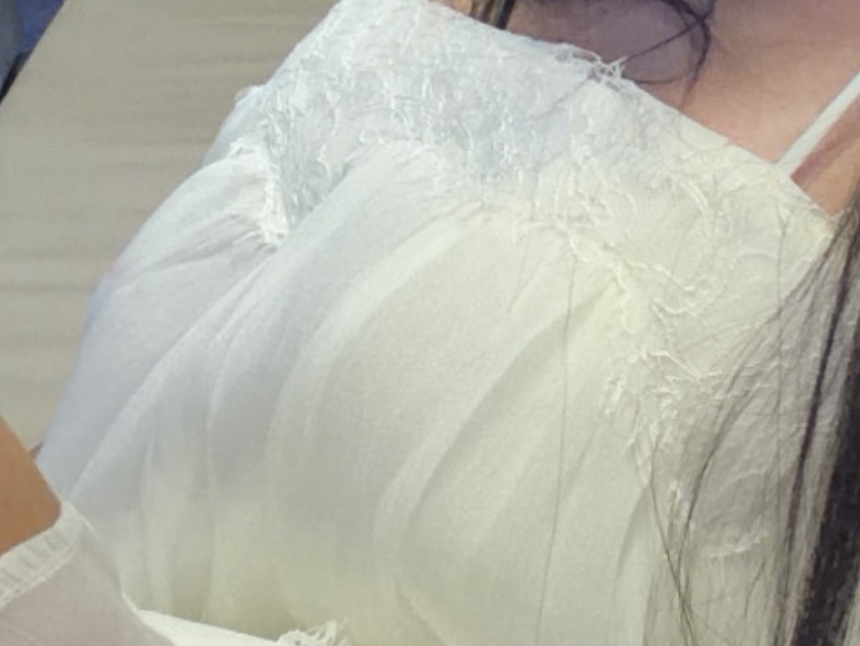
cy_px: 149
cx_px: 708
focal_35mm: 97
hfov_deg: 20.0
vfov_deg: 15.2
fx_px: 2411
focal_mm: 2.71
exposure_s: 1/33
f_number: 1.9
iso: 500
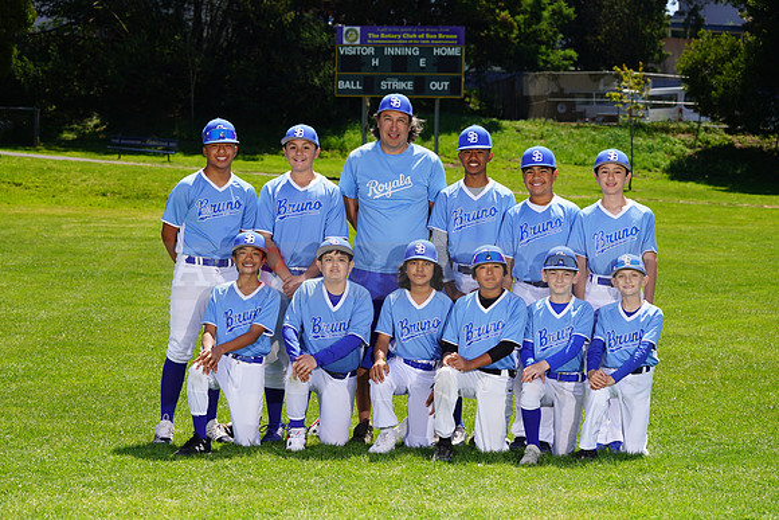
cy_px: 260
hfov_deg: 20.4
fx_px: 2164
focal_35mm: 100
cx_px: 390
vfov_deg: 13.7
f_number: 8
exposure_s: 1/250
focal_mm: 100
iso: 100
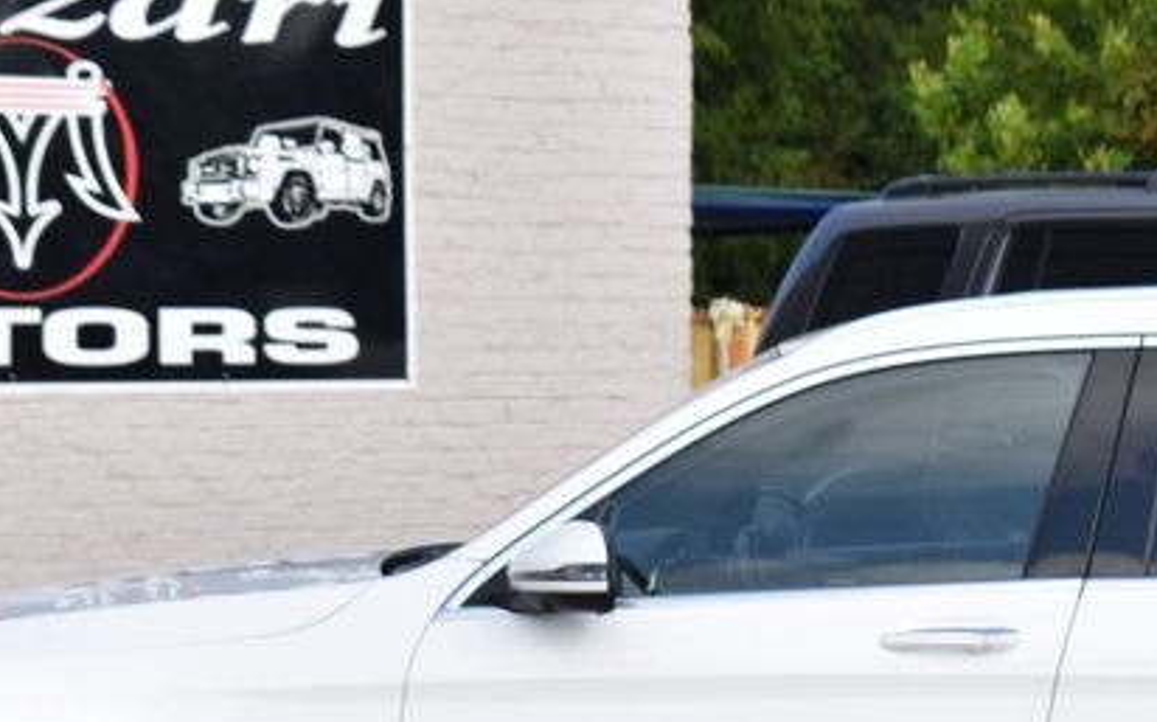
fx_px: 5988
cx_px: 918
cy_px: 551
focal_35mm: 190
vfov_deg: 6.9
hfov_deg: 11.0
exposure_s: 1/320
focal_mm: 50
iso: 200
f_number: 8
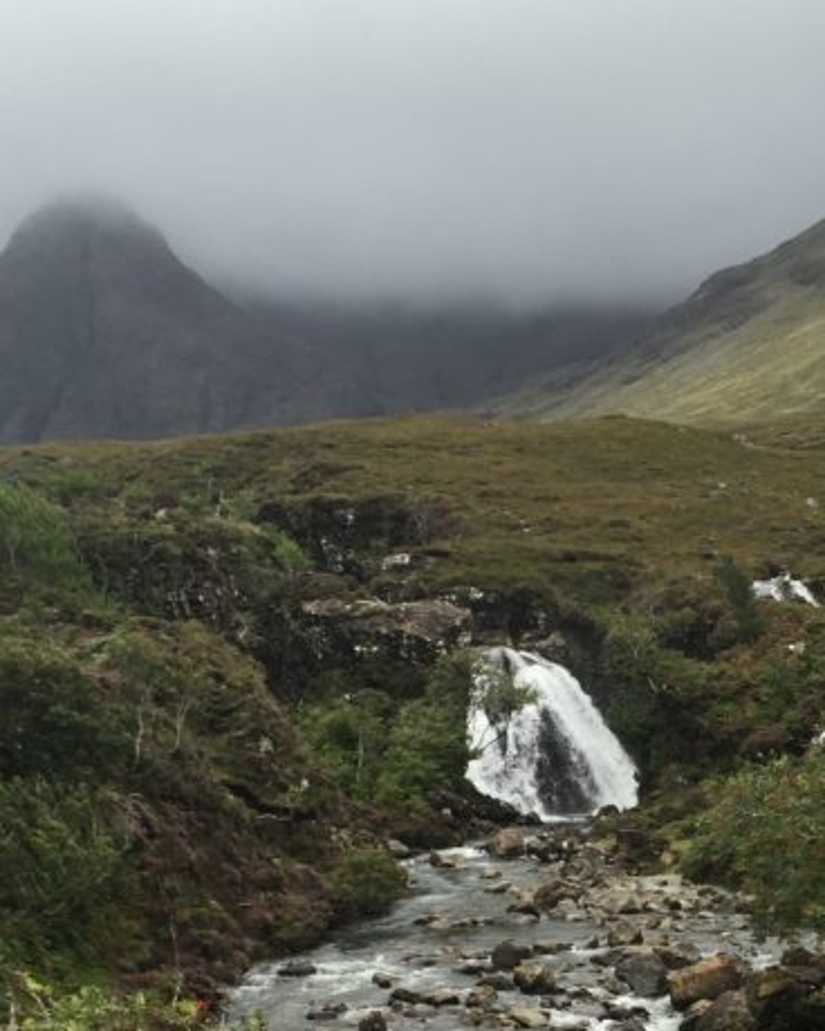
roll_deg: +0.7
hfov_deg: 23.8
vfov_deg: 28.8
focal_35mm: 63
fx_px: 1923
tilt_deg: -4.9
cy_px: 928
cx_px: 664
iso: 32
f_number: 2.2
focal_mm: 4.15
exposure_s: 1/324
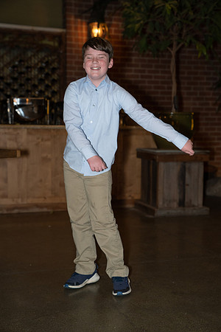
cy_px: 166
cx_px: 110
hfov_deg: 23.4
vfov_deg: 34.5
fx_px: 534
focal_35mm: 58
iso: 2000
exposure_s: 1/125
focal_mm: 58
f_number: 3.5
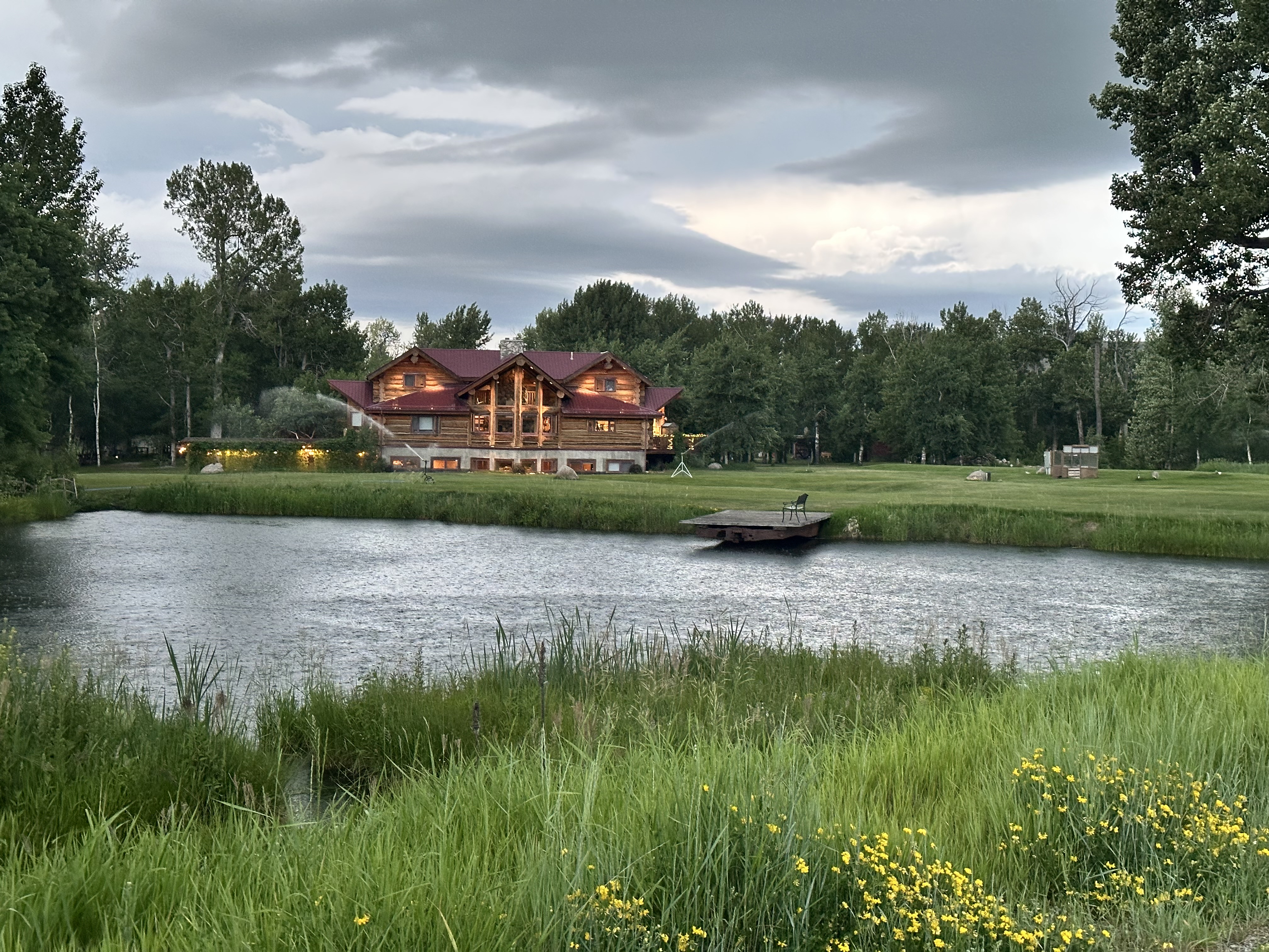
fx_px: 1760
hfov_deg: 39.7
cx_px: 634
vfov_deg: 30.3
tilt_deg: -1.0
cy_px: 476
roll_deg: -0.6
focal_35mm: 48
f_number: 1.78
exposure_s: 1/60
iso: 250
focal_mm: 6.86
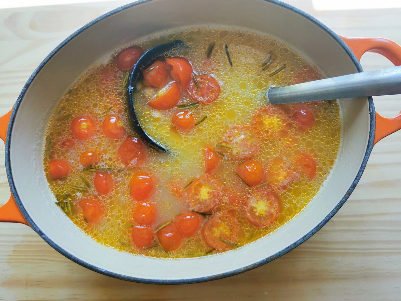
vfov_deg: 51.4
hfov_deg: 65.3
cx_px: 200
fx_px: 313
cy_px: 150
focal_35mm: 27
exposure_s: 1/301
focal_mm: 5.56
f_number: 1.6
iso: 50
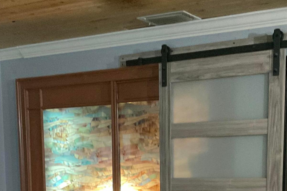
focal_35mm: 72
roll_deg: -0.4
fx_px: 574
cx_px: 161
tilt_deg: -7.5
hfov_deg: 28.1
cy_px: 244
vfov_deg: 17.8
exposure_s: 1/20
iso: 500
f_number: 1.8
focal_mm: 3
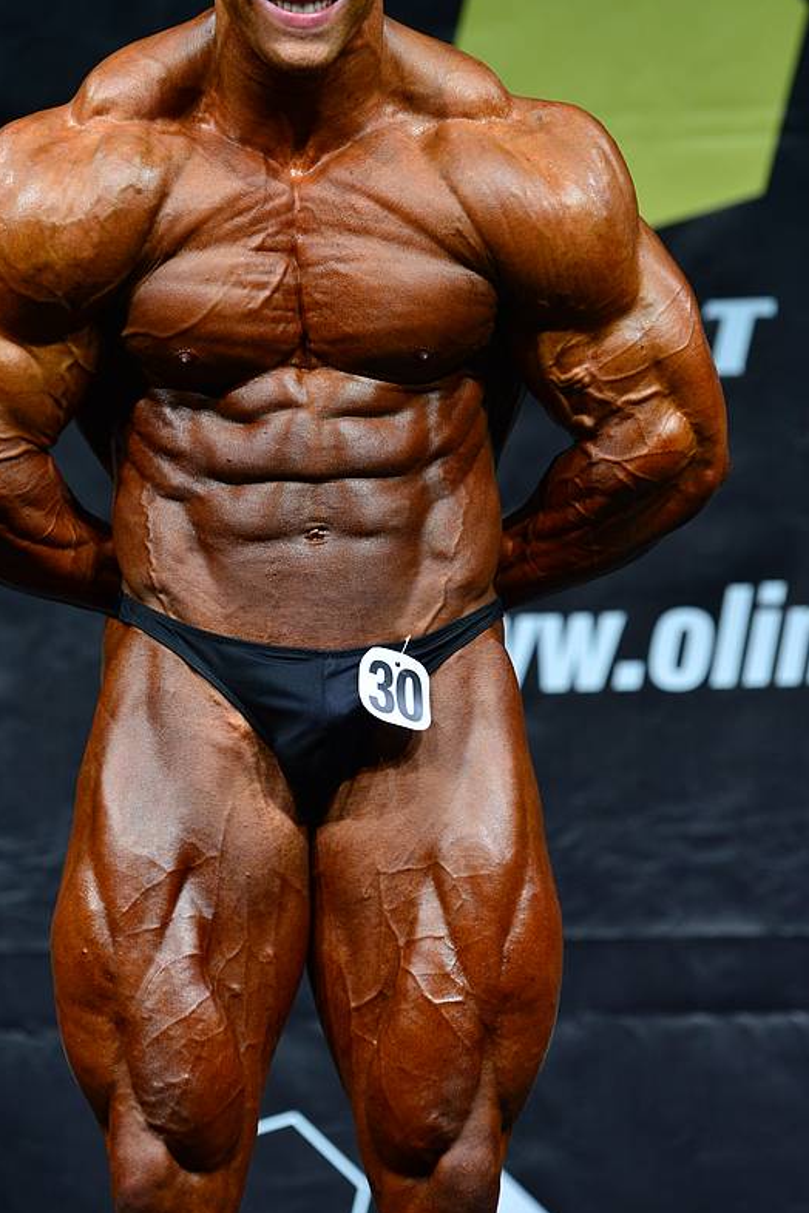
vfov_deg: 6.5
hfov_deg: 4.3
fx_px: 10651
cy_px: 500
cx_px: 303
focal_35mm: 316
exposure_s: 1/80
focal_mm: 230
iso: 800
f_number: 5.3
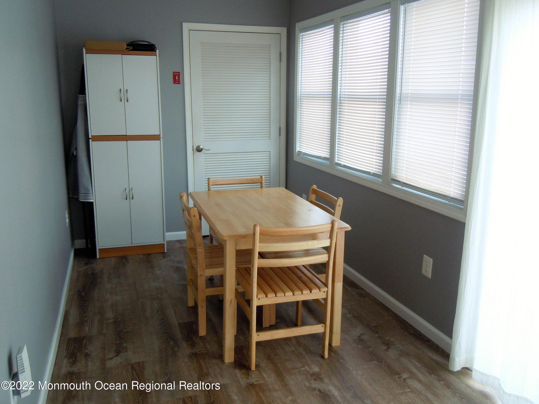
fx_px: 467
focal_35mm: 30
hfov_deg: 60.0
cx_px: 270
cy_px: 202
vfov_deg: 46.8
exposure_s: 1/60
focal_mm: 5.4
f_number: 3.5
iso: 320
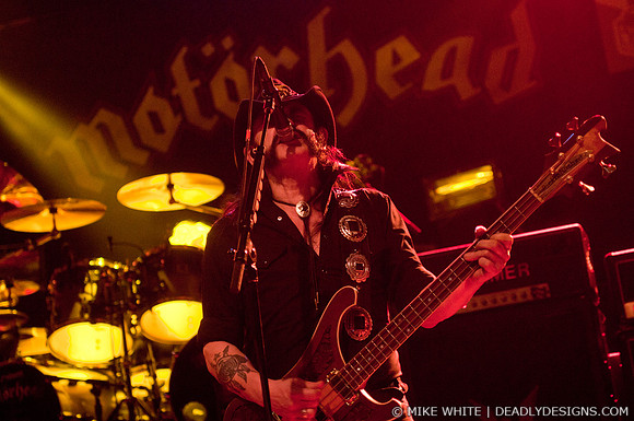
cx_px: 317
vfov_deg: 13.0
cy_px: 210
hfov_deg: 19.5
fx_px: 1847
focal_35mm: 105
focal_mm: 70
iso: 1000
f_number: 2.8
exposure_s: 1/80
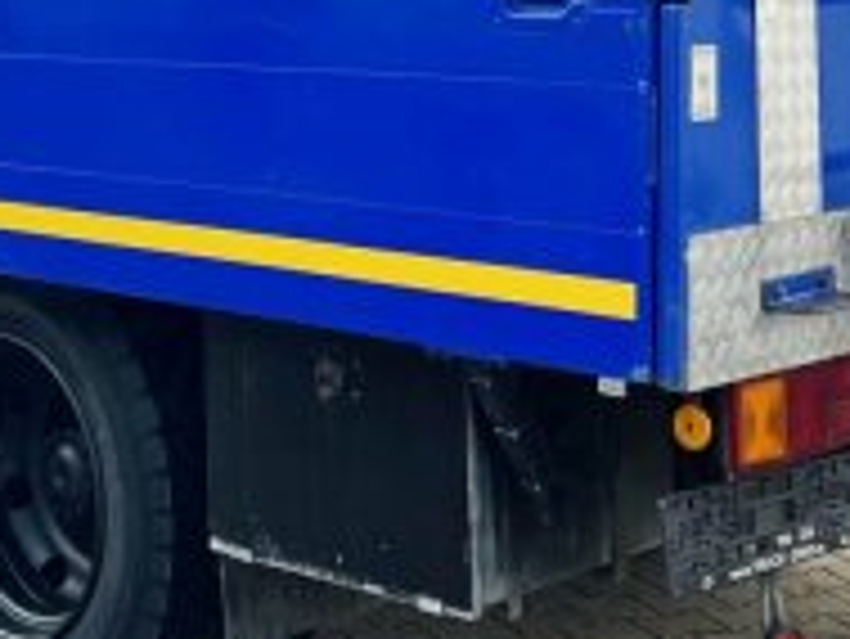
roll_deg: -2.3
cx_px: 333
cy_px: -86
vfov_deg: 16.3
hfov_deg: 22.2
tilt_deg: +0.6
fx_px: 2162
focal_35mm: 88
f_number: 1.5
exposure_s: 1/2571
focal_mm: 5.7
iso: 50
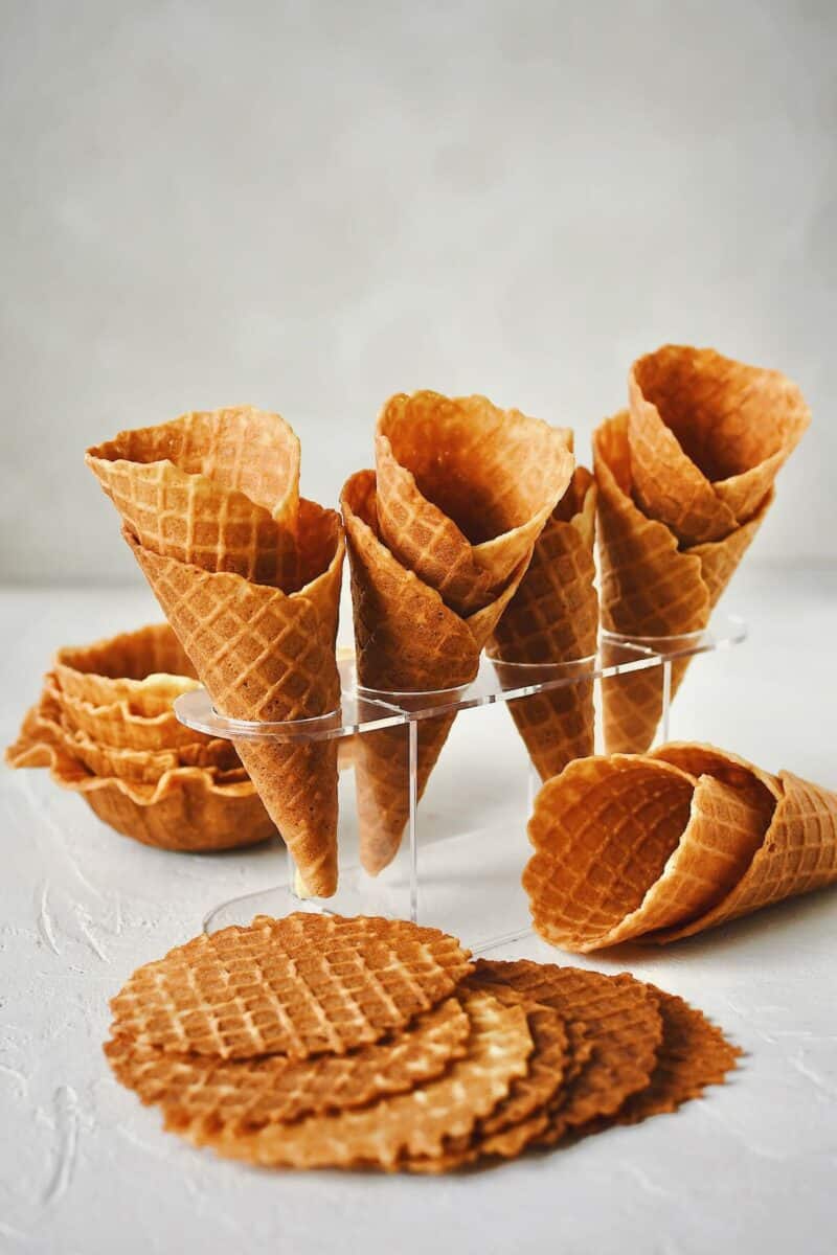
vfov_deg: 38.2
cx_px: 418
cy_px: 628
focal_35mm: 52
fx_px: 1813
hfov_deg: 26.0
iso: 640
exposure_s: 1/320
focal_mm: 35
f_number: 3.5
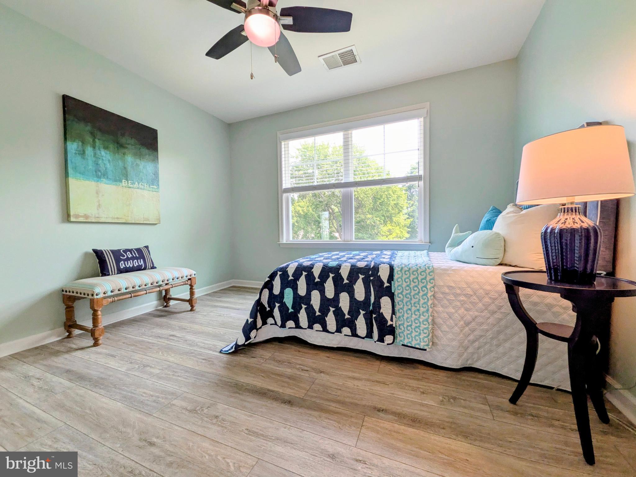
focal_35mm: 14
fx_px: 257
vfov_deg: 85.7
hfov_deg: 102.1
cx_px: 318
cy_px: 238
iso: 85
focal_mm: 1.85
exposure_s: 1/209
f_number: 2.2
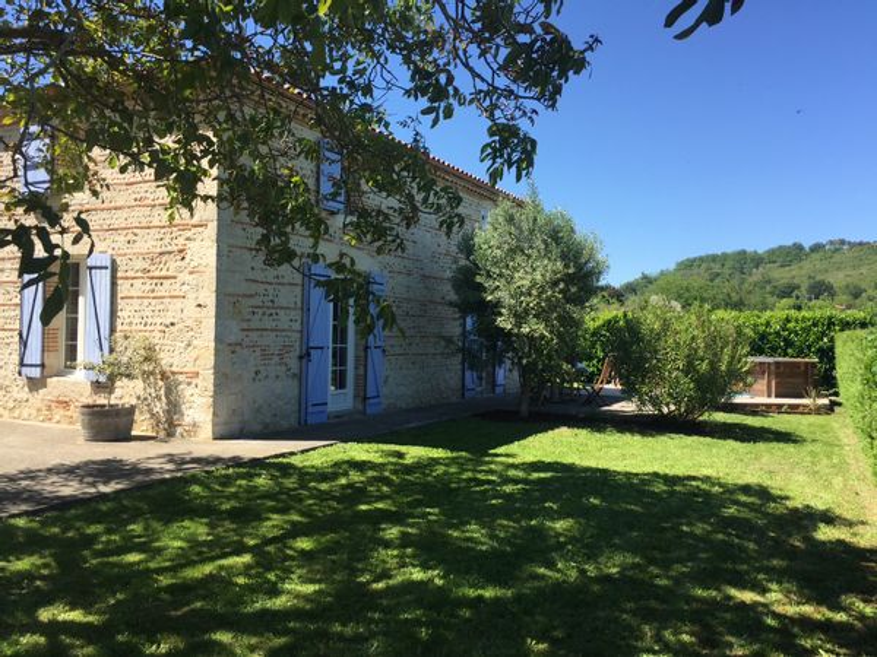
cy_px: 328
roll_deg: -1.3
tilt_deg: +0.3
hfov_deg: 61.7
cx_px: 438
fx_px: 735
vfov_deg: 48.2
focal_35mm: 29
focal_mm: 4.15
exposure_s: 1/1163
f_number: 2.2
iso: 32
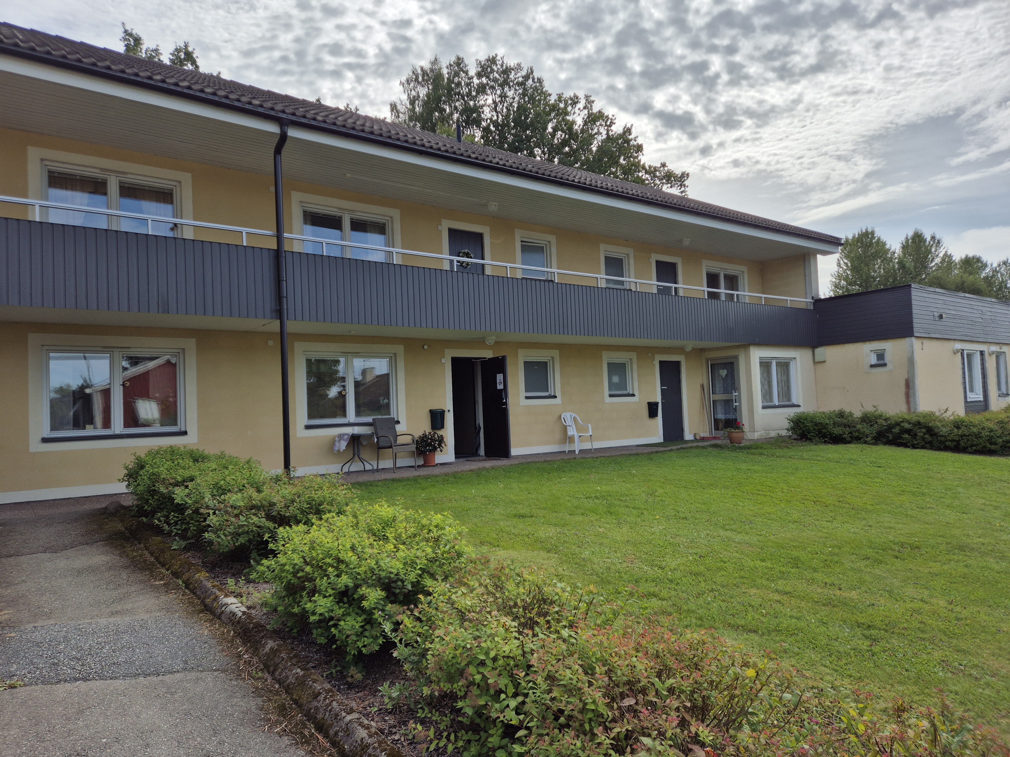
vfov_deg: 58.9
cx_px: 505
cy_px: 378
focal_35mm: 23
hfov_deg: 73.9
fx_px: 671
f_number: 1.8
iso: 25
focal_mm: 5.4
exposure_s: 1/3072
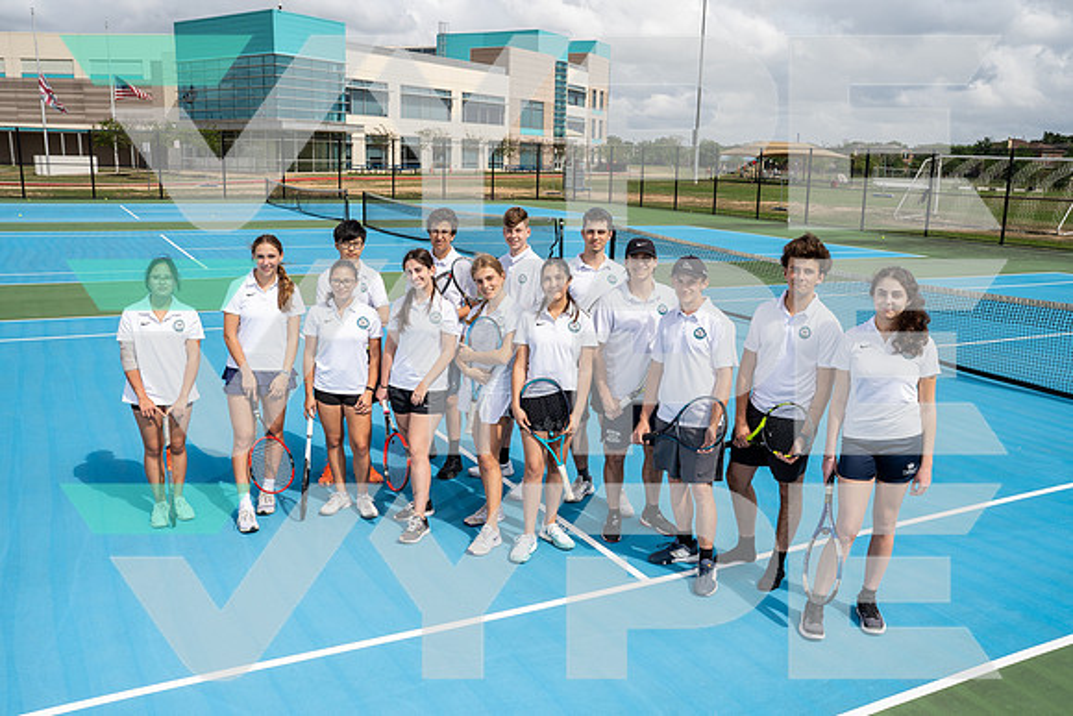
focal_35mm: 31
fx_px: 924
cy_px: 358
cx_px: 536
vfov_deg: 42.3
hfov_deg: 60.3
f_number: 10
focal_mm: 31
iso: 160
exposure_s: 1/250
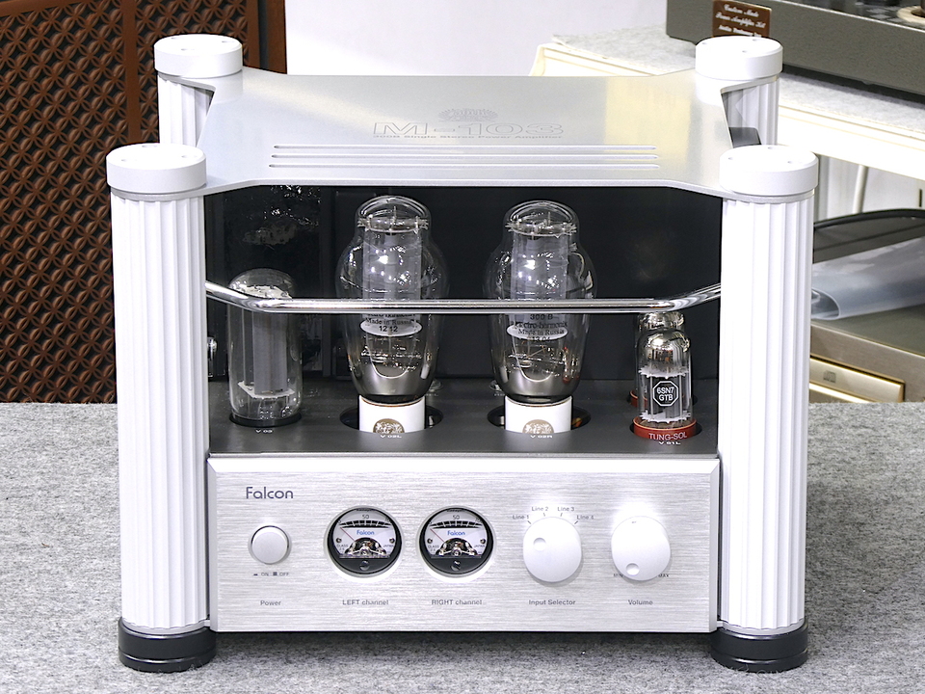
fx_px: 3607
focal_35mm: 135
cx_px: 462
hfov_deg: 14.6
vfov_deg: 11.0
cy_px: 347
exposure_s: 1/2
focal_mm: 24.2
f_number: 5.3
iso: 100
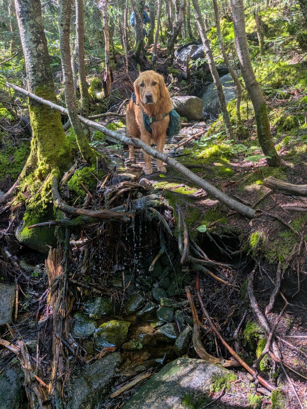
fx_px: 284
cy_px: 204
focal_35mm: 24
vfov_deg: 71.6
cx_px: 154
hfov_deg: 56.8
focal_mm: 4.53
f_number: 1.7
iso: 37
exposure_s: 1/298
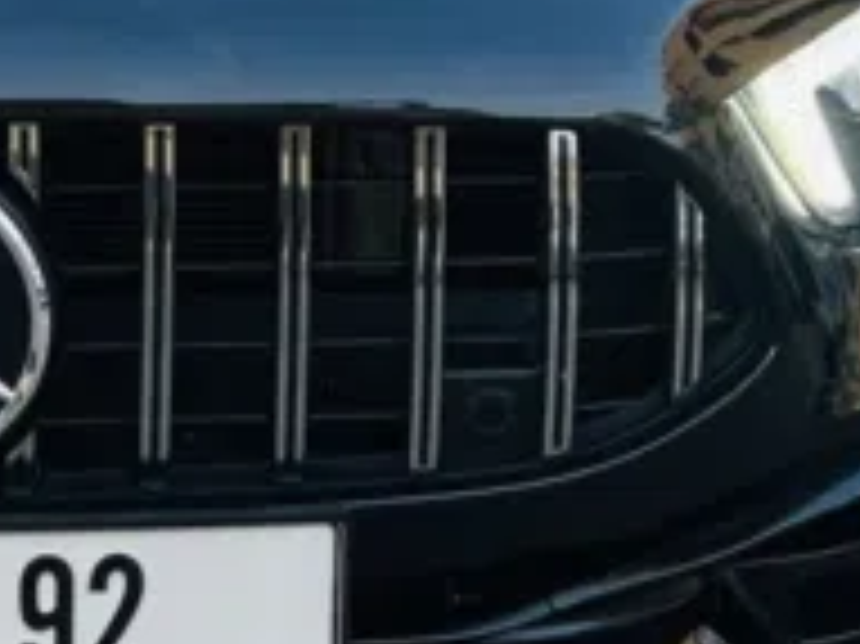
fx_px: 2160
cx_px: -113
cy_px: -306
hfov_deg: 21.3
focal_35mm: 87
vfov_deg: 15.7
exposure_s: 1/300
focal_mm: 5.7
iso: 50
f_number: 1.5
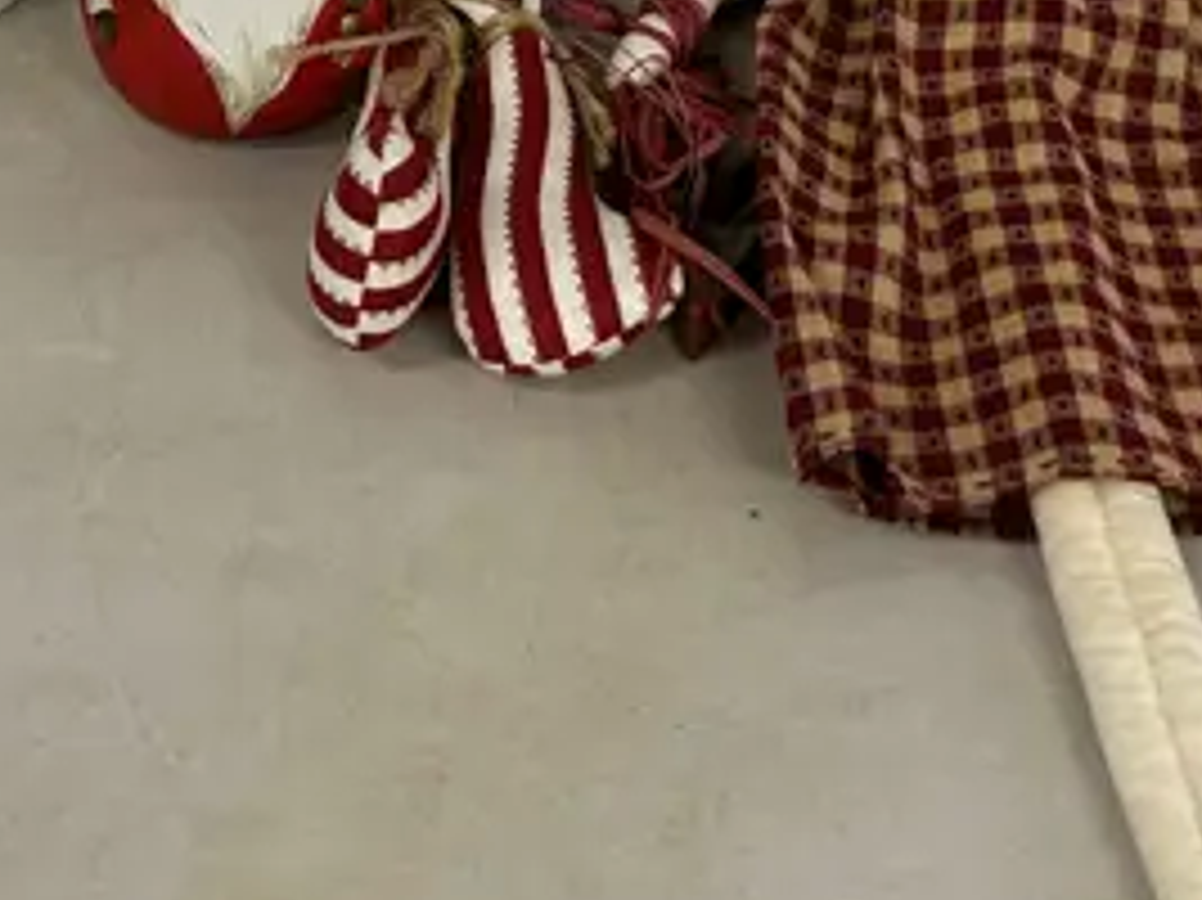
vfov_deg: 14.3
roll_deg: -0.5
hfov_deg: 21.3
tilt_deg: -27.1
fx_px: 3193
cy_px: -688
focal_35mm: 92
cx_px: 558
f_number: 1.78
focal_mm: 6.86
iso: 125
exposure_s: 1/100
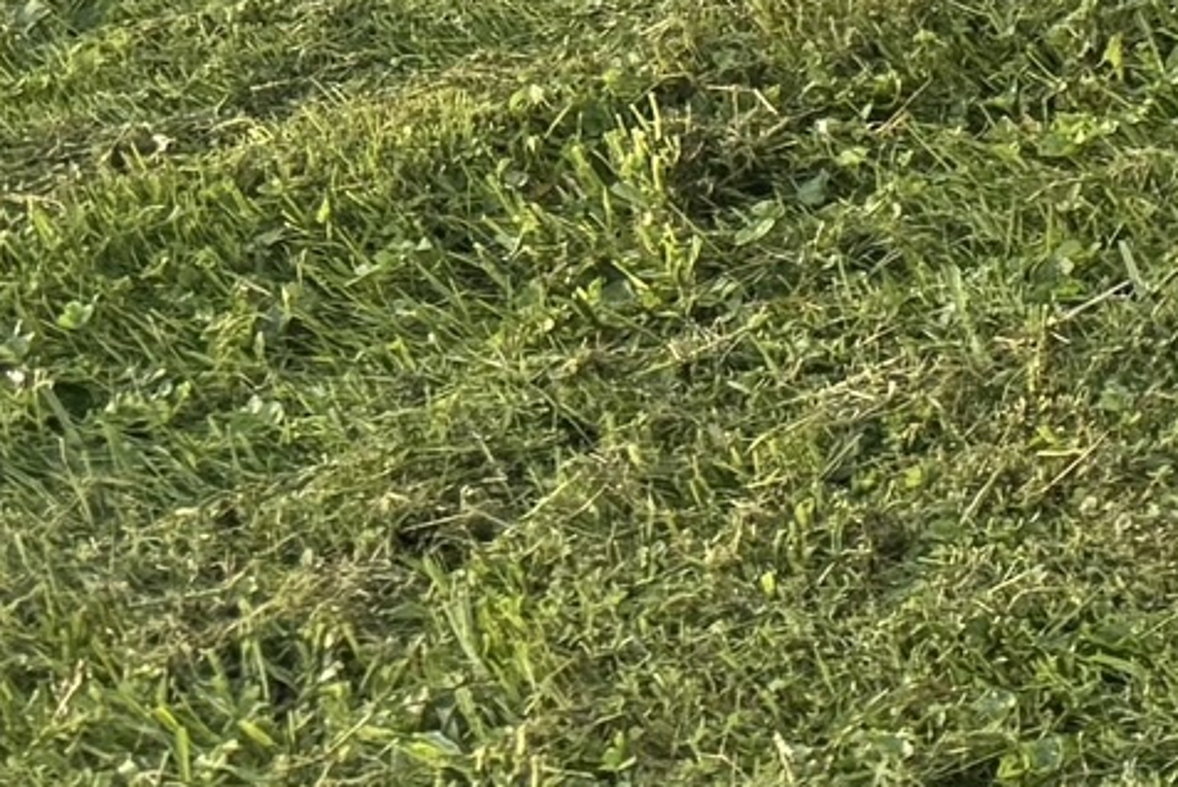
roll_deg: +0.6
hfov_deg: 10.9
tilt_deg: -6.2
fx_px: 5271
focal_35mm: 161
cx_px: 2759
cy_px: -1794
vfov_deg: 7.3
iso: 100
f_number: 1.78
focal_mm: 6.76
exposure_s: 1/1032
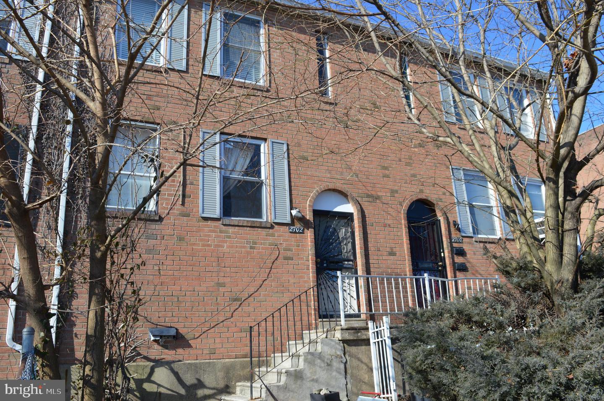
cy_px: 200
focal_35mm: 30
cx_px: 302
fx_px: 503
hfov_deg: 62.0
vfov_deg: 43.5
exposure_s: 1/200
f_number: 7.1
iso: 100
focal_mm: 20
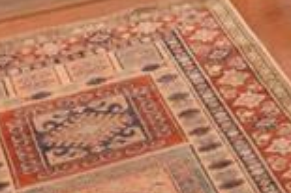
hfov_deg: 13.0
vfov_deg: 9.3
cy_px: -189
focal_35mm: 139
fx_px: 1122
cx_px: 561
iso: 2000
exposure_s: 1/60
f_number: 4
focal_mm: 14
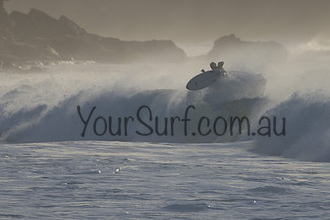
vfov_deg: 1.0
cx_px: 180
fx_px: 12887
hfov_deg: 1.5
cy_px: 112
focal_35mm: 1406
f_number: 11
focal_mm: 800
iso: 800
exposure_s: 1/2000
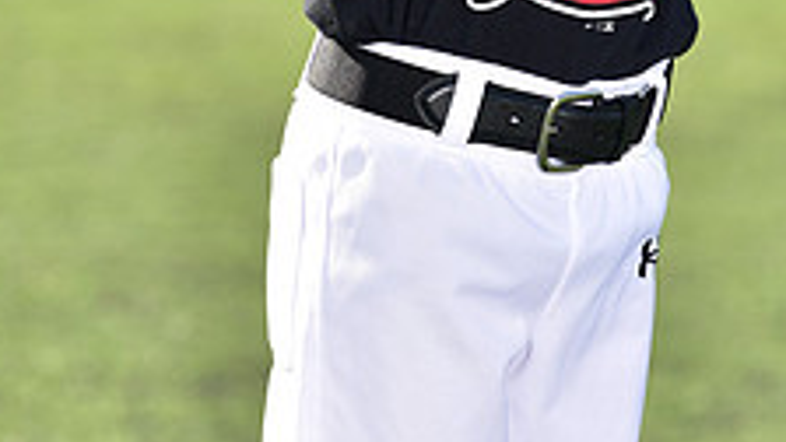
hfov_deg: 4.4
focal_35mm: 488
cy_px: -354
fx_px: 10171
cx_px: 486
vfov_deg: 2.5
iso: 80
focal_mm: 180
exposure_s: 1/250
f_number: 5
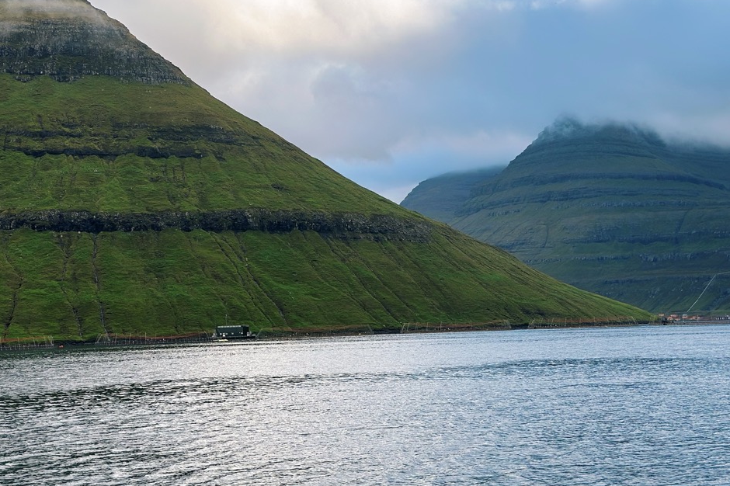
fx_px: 1378
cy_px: 134
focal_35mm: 68
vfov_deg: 19.9
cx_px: 359
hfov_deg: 29.7
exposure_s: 1/843
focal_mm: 6.86
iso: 80
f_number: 1.78
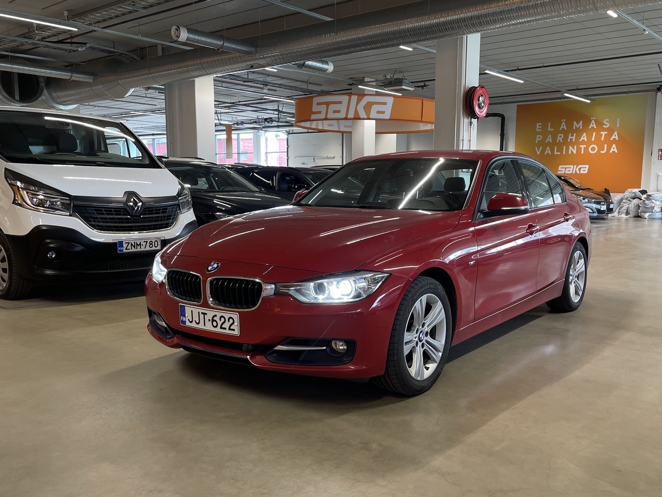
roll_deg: -0.6
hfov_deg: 56.7
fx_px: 612
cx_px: 368
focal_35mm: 32
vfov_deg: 44.1
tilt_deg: -6.8
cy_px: 276
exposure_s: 1/84
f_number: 1.6
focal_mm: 4.2
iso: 80
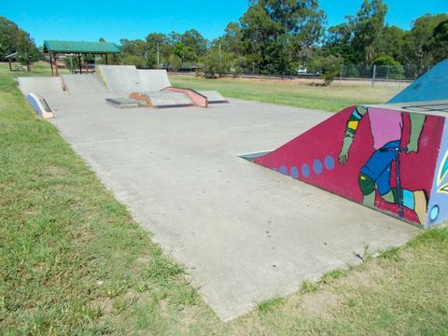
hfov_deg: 67.3
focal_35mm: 26
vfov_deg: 53.1
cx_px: 224
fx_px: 336
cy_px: 168
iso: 80
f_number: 8
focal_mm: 4.6
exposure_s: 1/160
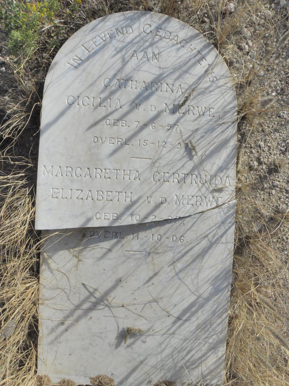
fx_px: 289
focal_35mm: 26
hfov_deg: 53.1
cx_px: 144
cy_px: 193
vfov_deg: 67.3
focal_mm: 4.6
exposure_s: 1/1000
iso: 200
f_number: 6.3
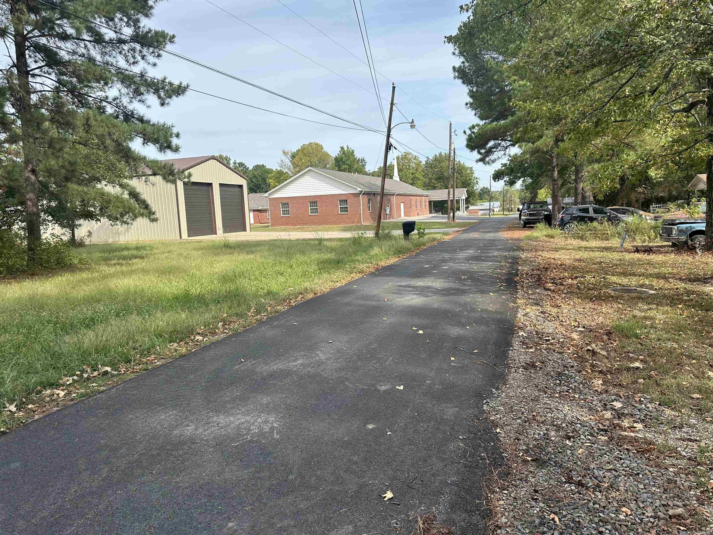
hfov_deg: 71.6
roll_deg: +2.9
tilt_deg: -5.1
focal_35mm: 24
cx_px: 356
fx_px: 494
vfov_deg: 56.8
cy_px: 268
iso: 80
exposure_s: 1/2299
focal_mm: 6.86
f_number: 1.78
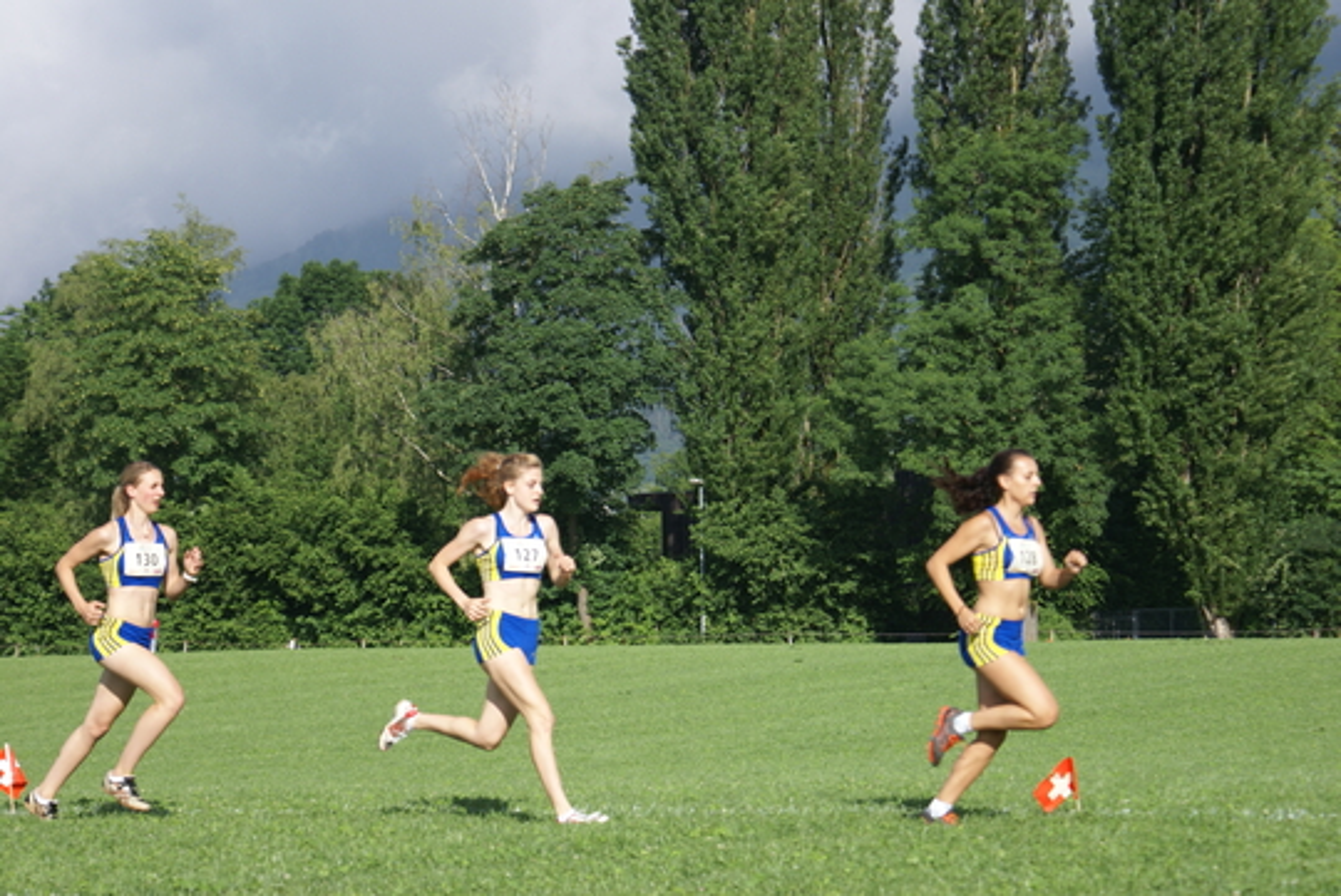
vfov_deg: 13.1
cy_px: 448
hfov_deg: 19.4
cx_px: 670
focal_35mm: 105
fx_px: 3914
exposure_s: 1/400
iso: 100
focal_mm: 70
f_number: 5.6
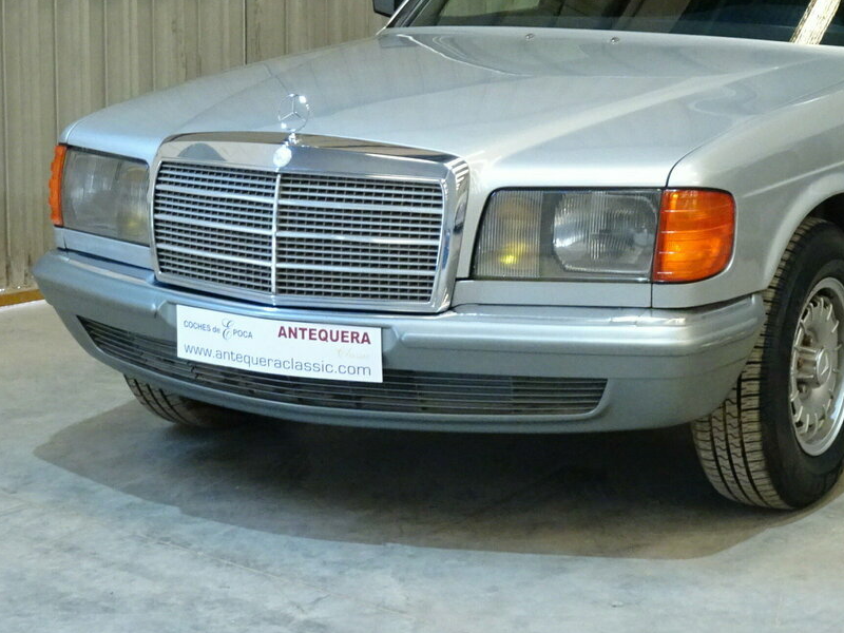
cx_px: 610
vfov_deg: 16.3
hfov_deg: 21.6
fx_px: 2194
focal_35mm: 90
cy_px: 165
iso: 800
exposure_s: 1/20
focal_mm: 10.23
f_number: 4.5
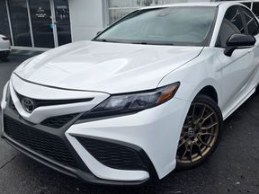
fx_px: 239
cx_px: 133
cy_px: 98
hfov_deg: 56.8
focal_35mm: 32
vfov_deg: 44.2
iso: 80
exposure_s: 1/3737
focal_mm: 6.3
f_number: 1.7
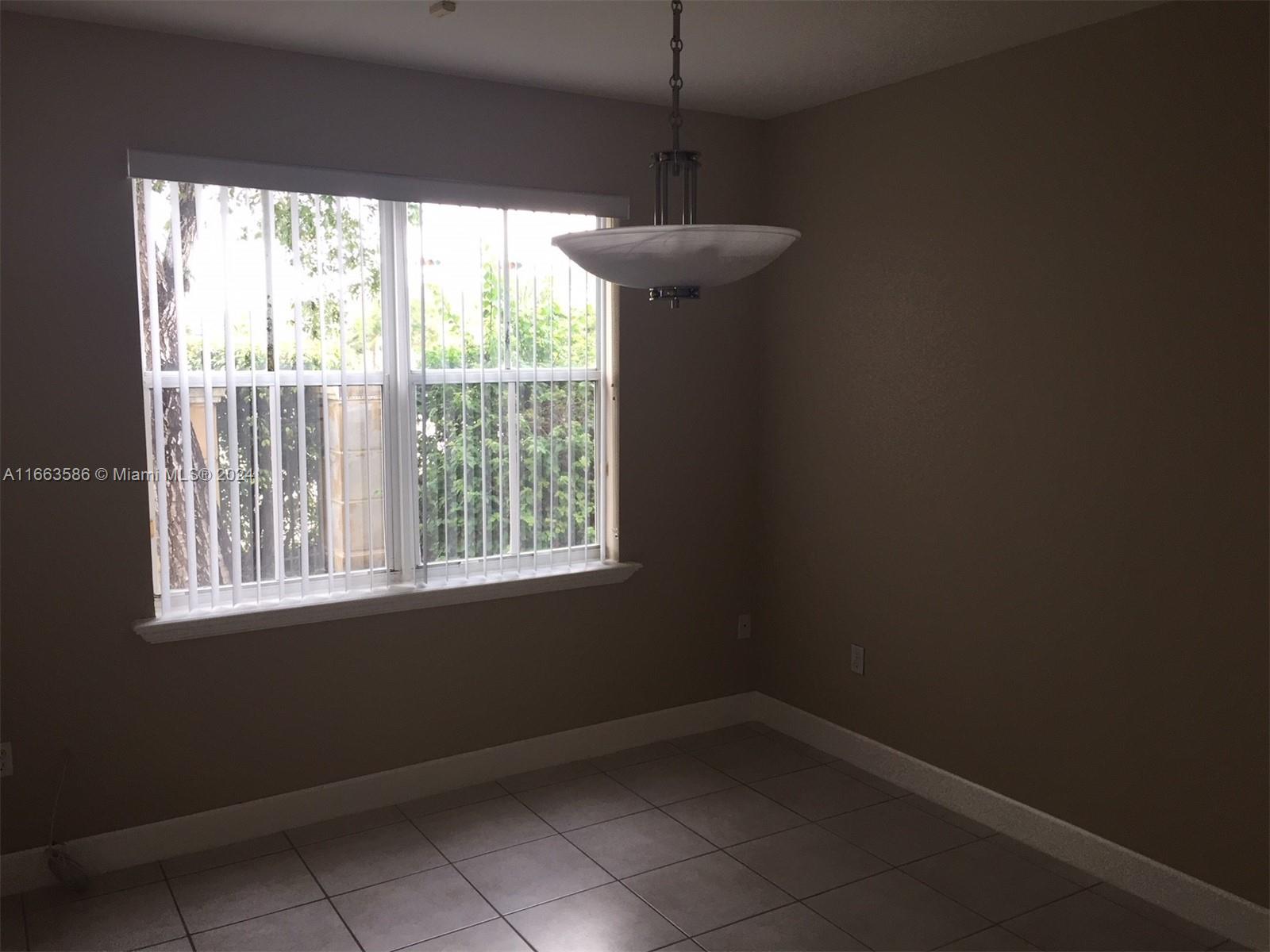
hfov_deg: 61.7
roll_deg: +0.1
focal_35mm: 29
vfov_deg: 48.2
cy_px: 476
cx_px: 635
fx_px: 1064
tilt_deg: -5.7
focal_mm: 4.15
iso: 80
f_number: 2.2
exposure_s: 1/120
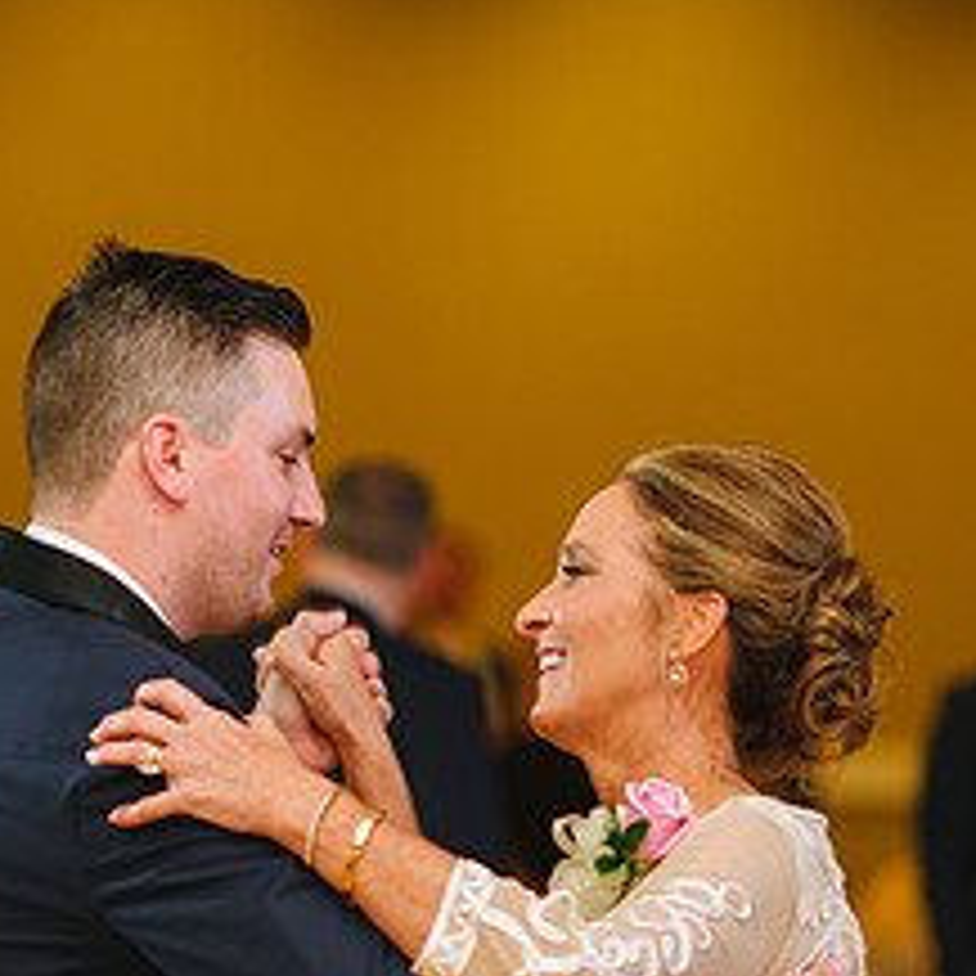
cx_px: 99
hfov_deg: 9.0
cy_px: 843
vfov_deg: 9.0
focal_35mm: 193
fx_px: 6157
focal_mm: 85
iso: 800
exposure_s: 1/80
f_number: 2
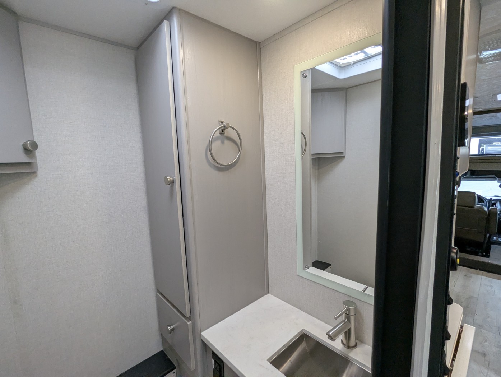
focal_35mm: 16
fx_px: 232
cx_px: 250
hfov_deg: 94.4
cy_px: 188
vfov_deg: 78.2
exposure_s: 1/190
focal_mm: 2.35
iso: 210
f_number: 2.2
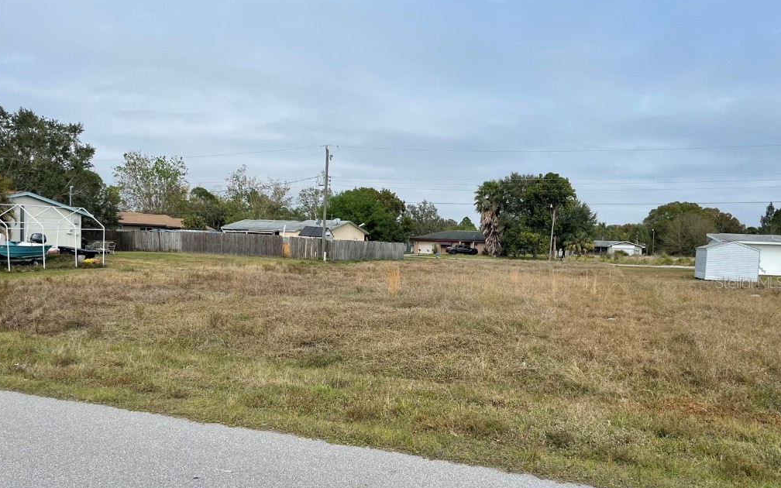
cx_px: 391
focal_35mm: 28
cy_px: 282
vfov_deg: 44.4
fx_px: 596
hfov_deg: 66.5
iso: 32
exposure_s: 1/4651
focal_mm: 4.2
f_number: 1.6
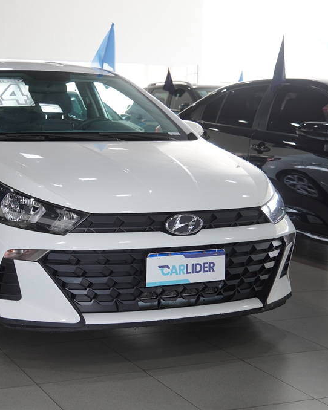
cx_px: 65
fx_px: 749
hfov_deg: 24.3
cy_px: 205
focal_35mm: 62
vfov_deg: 30.6
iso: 200
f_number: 2.8
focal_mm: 29
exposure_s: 1/50
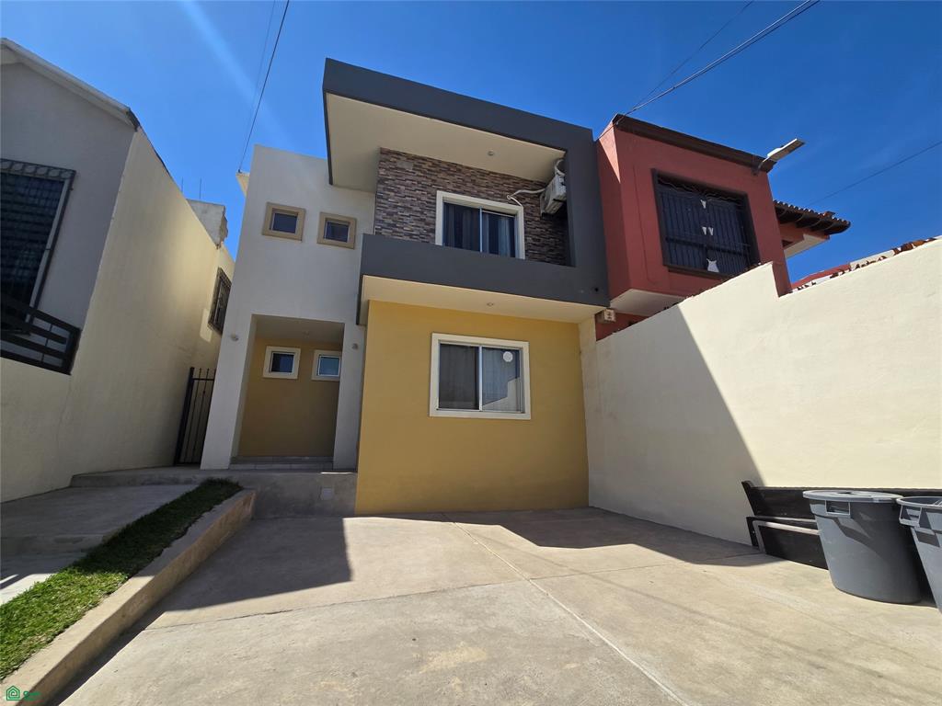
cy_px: 353
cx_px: 471
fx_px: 354
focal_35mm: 13
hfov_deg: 106.2
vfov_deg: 89.9
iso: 50
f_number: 2.2
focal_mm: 2.2
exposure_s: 1/2436
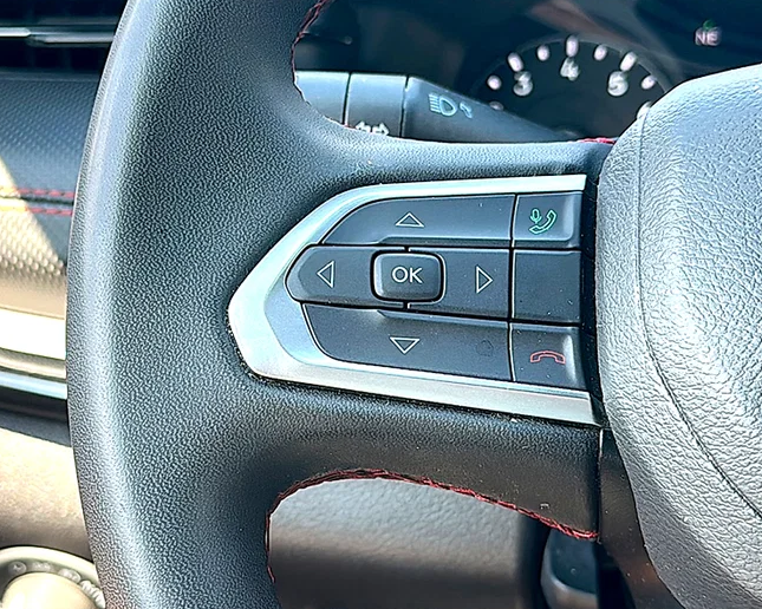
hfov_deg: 35.4
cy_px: 304
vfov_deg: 28.6
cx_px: 365
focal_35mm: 53
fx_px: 1195
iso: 64
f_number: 1.78
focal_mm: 6.86
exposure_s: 1/156
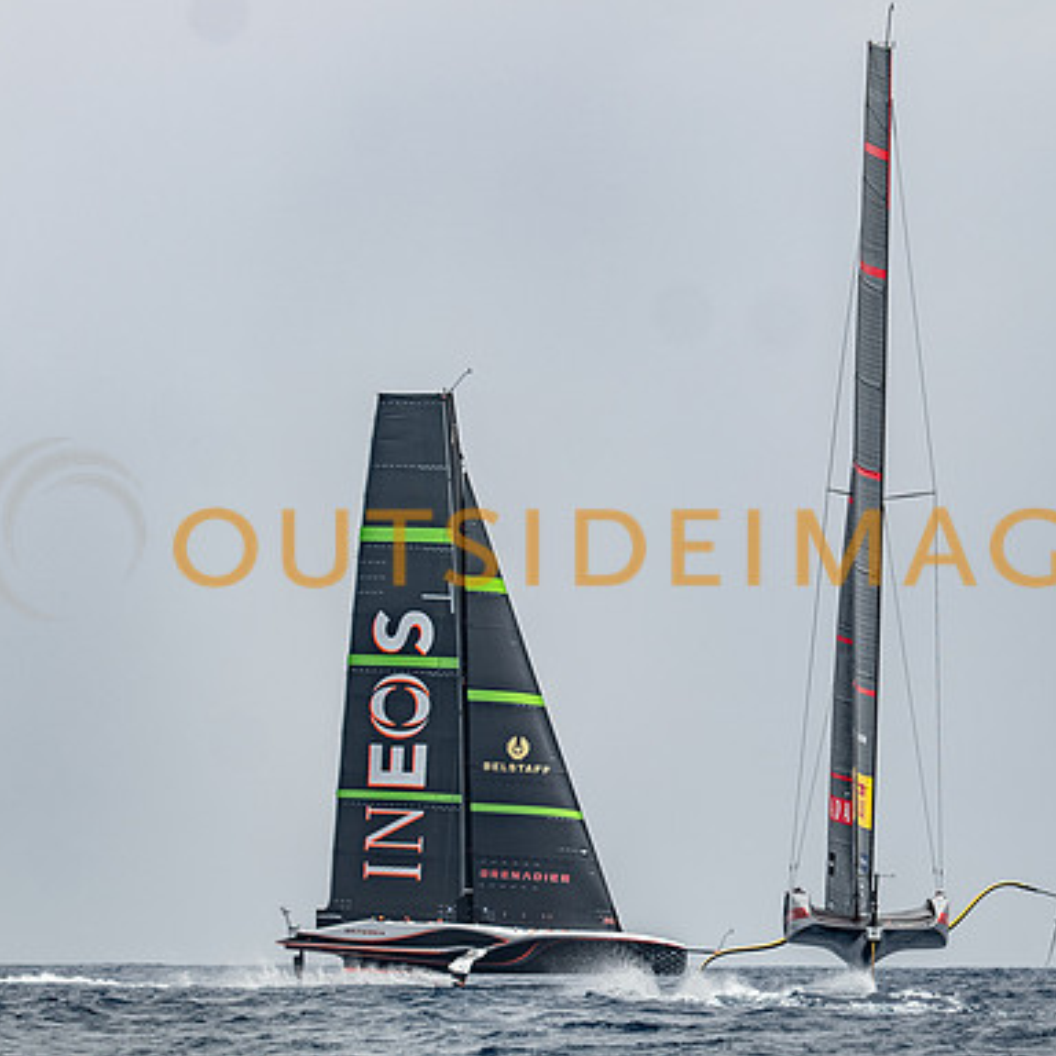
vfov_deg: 5.9
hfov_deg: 5.9
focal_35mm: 295
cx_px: 812
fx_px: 10182
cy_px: 451
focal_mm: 200
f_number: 4
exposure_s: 1/2000
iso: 100
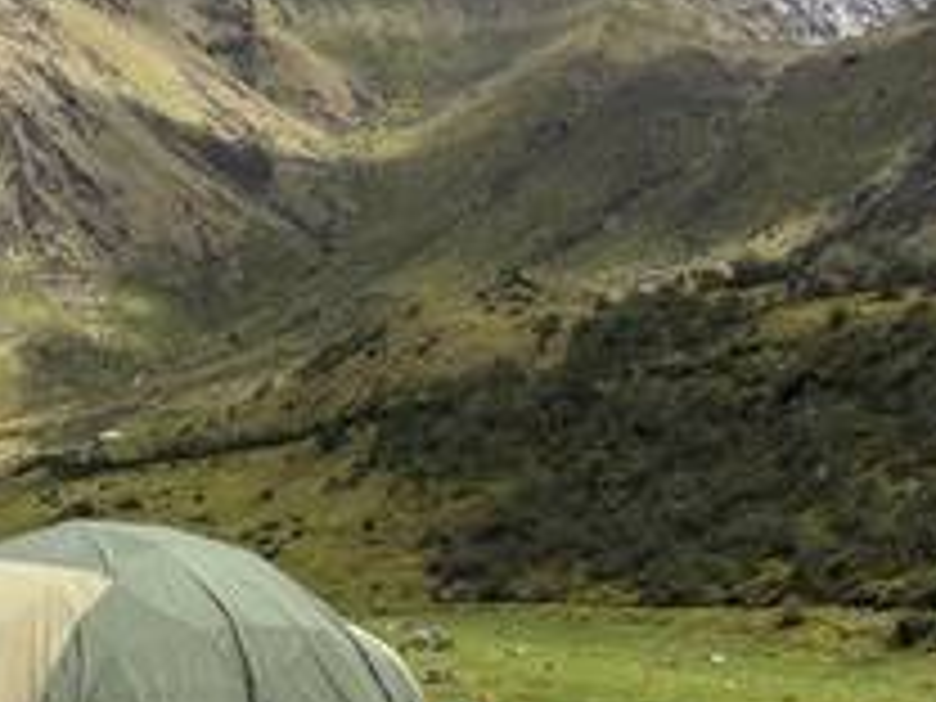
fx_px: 2434
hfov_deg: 21.3
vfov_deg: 16.4
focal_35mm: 90
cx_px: 99
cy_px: 396
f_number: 1.6
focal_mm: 5.1
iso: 50
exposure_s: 1/3623
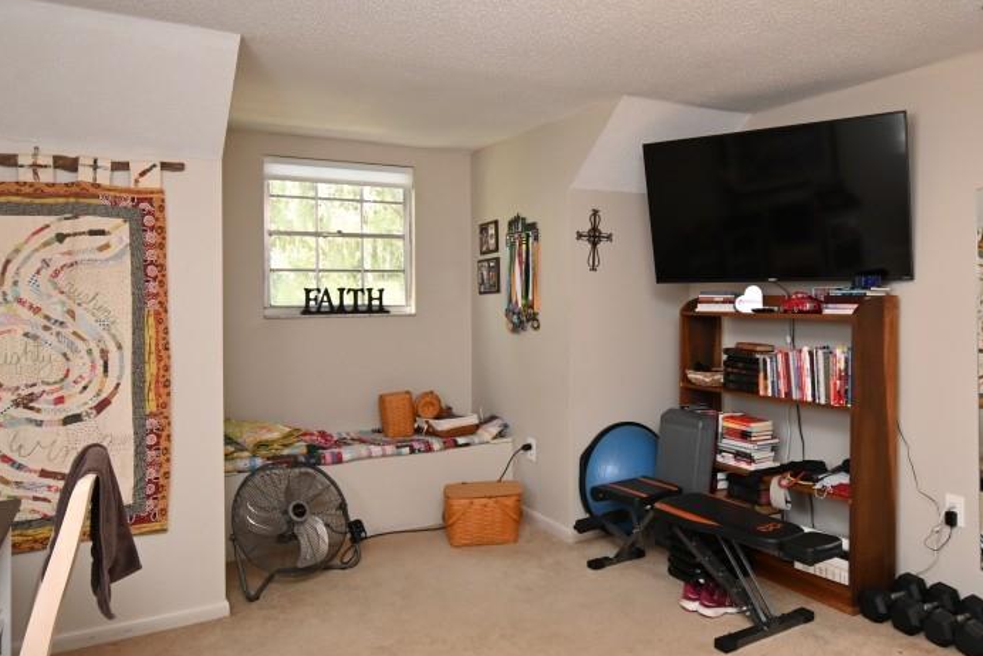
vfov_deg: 49.5
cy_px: 295
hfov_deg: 68.9
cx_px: 575
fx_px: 710
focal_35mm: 26
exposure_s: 1/60
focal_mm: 10
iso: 500
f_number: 4.5
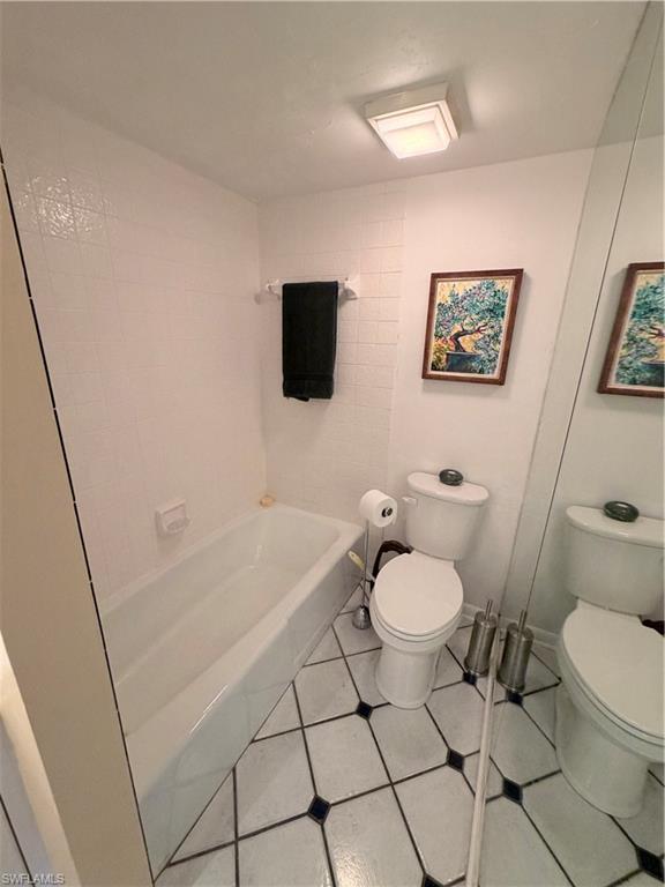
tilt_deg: -17.3
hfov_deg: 85.7
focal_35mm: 14
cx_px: 332
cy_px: 444
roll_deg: -2.5
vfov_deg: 102.1
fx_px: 359
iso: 250
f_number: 2.2
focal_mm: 2.22
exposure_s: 1/60
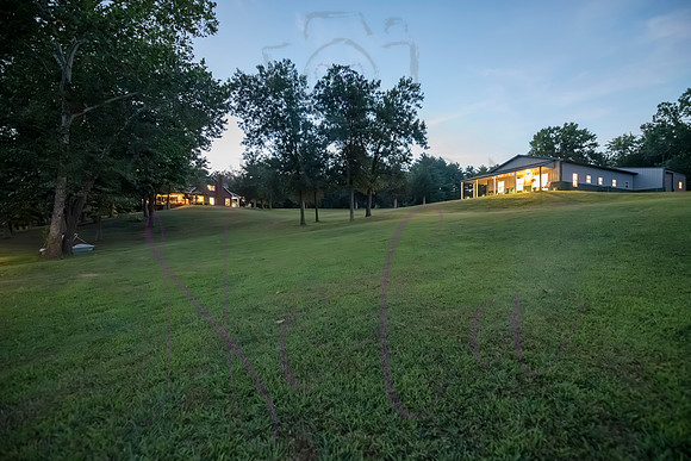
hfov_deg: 102.8
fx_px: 276
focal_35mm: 14
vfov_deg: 79.7
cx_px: 352
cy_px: 235
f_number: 2.8
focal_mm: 14
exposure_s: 1/8
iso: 5000
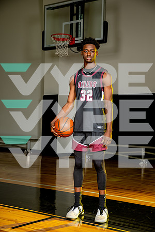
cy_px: 116
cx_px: 78
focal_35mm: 65
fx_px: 420
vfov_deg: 31.0
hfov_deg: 20.9
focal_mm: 65
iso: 100
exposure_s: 1/200
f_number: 6.3
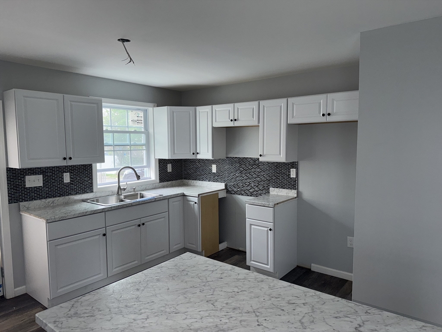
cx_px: 221
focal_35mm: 24
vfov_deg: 56.8
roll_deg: +0.1
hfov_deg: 71.6
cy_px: 166
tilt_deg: -5.1
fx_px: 306
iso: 80
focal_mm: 6.76
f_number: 1.78
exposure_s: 1/121
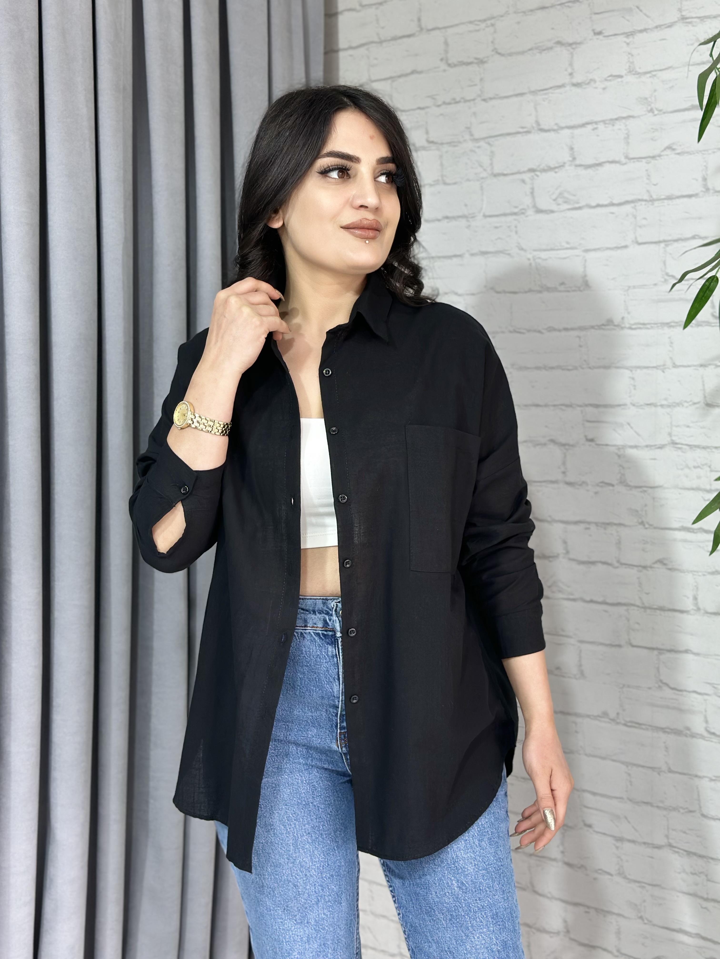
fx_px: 1331
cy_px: 480
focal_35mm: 48
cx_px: 360
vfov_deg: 39.7
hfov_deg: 30.3
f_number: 1.78
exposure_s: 1/100
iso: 100
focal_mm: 6.86
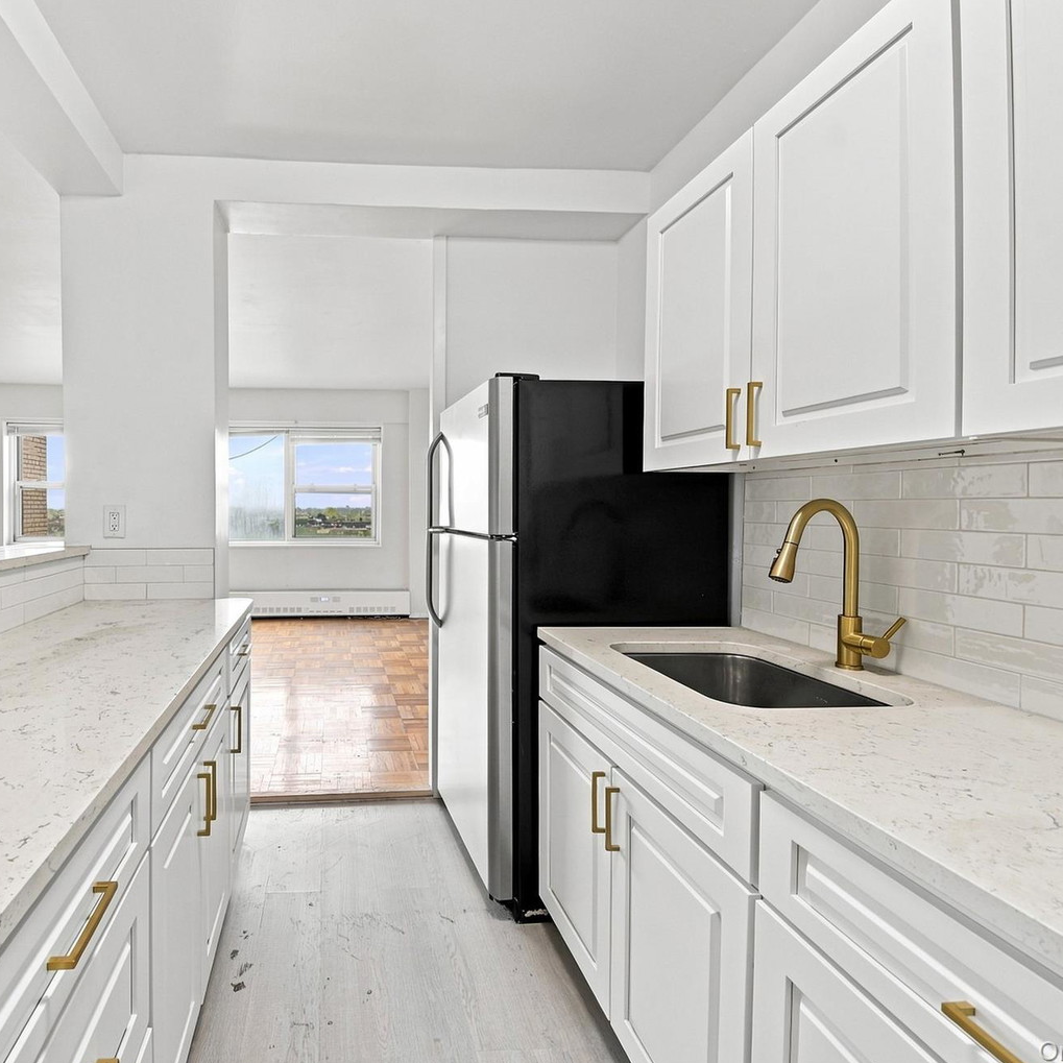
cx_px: 370
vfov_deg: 87.4
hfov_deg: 84.9
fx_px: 556
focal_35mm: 16
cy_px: 514
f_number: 9
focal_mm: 8
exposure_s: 1/640
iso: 400
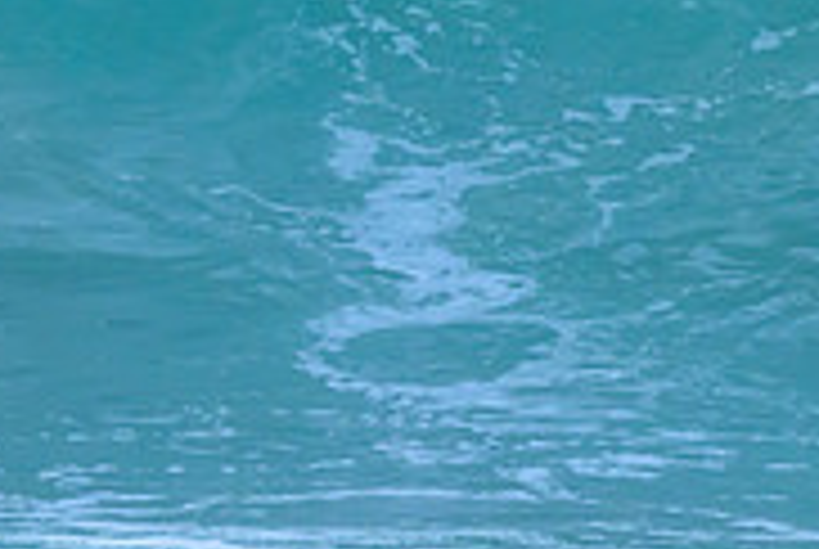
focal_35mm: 3028
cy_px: -242
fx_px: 68998
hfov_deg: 0.7
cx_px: -177
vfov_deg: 0.5
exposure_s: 1/1250
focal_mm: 800
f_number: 6.3
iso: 2200
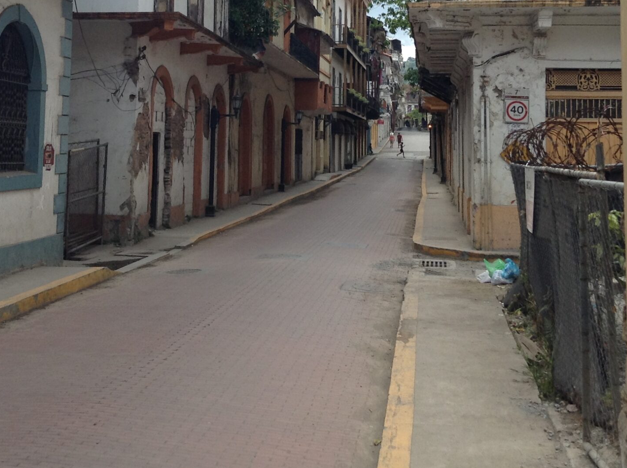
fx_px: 1067
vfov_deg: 24.1
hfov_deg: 32.6
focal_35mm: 59
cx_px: 250
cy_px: 59
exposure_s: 1/495
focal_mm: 3.3
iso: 32
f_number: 2.4
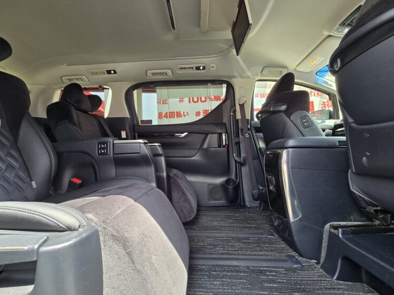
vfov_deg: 85.7
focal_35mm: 14
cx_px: 193
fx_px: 159
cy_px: 145
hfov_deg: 102.1
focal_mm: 2.2
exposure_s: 1/100
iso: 80
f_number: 2.2
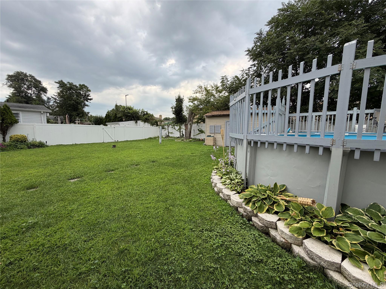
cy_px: 144
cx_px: 193
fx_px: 156
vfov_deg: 85.7
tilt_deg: -6.4
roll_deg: +0.2
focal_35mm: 14
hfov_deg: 102.1
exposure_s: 1/479
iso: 64
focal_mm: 2.22
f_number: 2.2
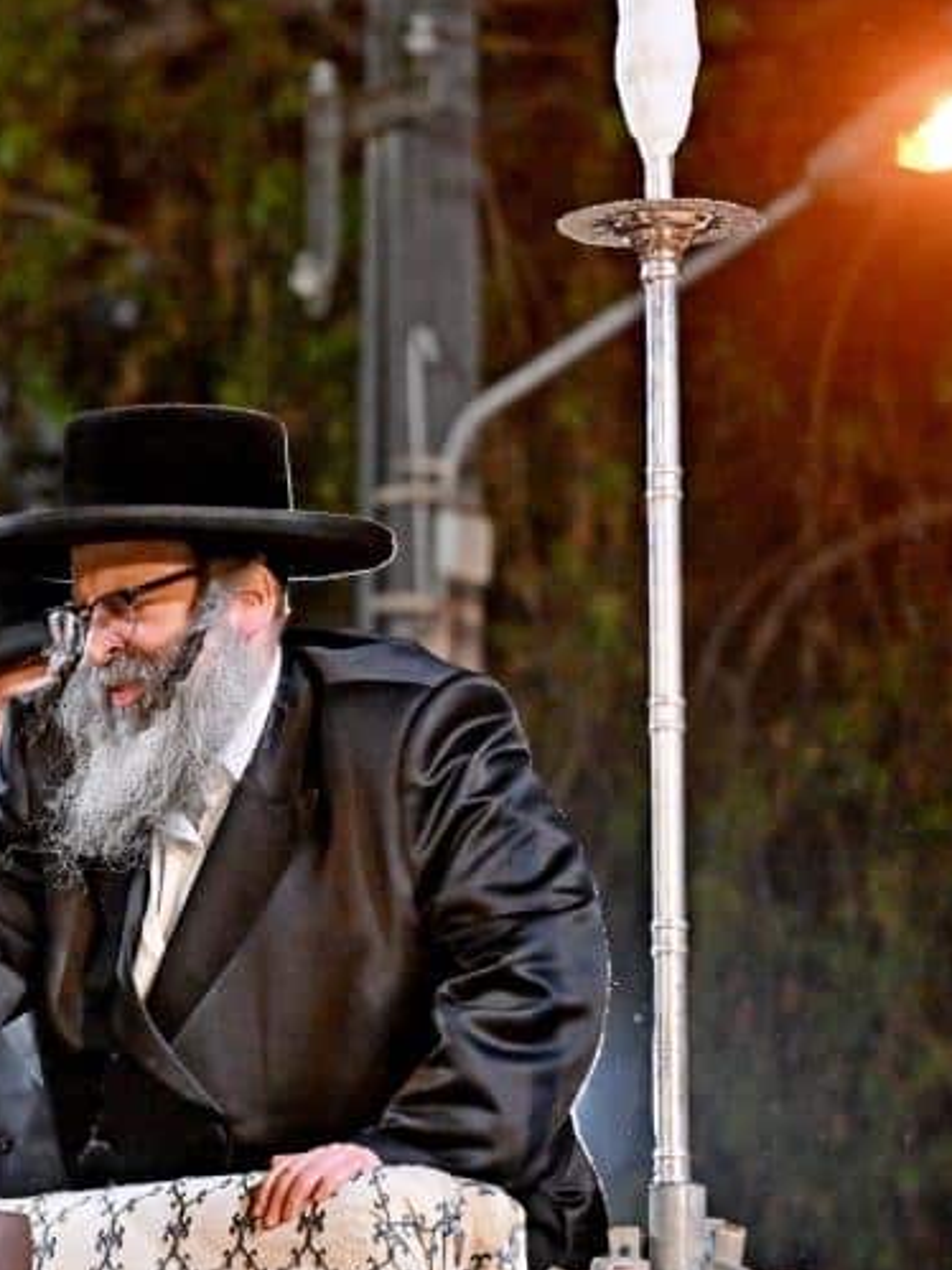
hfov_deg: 6.2
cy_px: 762
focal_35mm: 237
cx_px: -181
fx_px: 8694
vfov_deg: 8.4
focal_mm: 120
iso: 2500
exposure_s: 1/400
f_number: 4
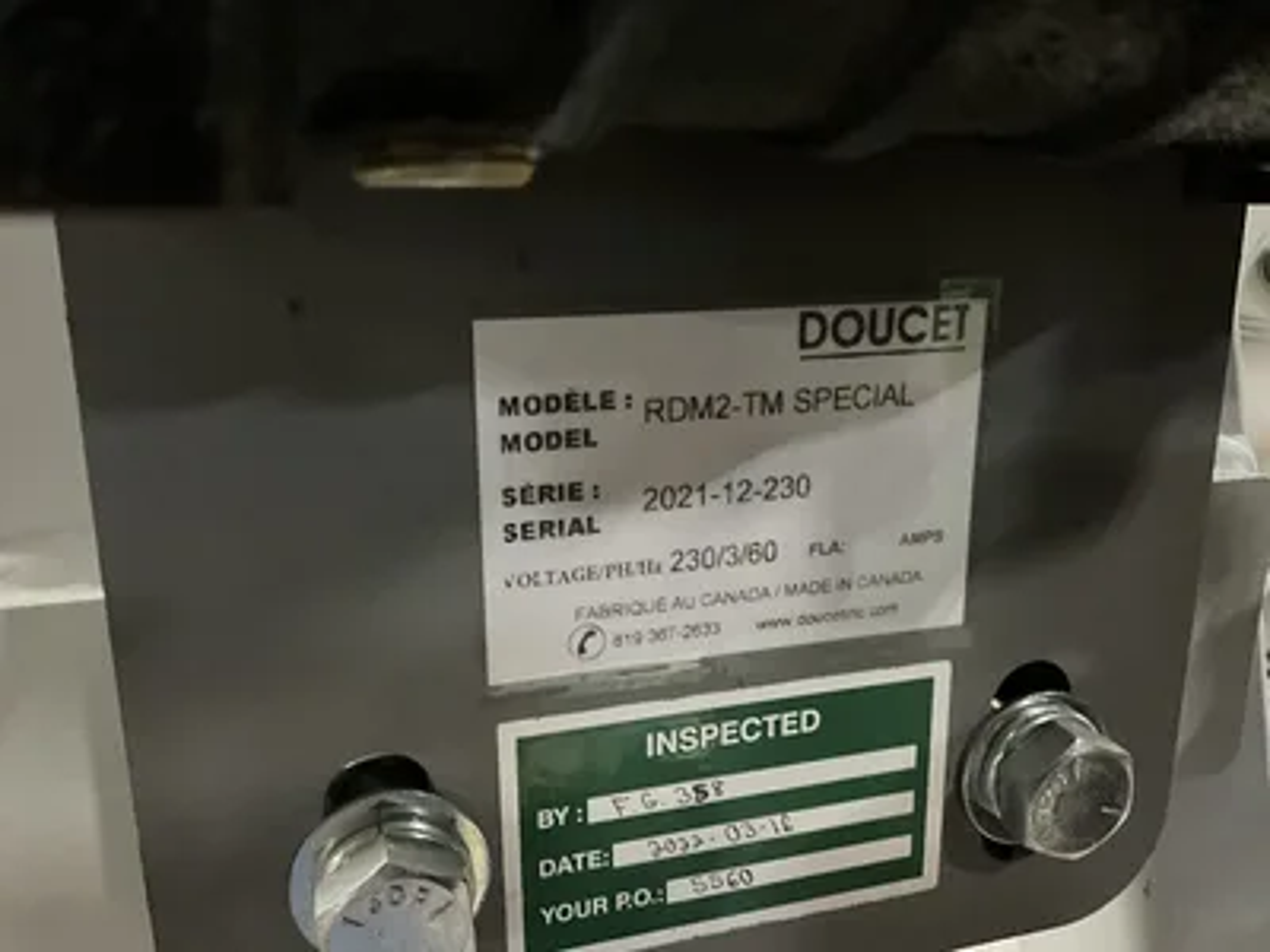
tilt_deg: -15.6
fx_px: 1064
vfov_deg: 48.2
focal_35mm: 29
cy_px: 476
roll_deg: +0.1
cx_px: 635
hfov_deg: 61.7
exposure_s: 1/24
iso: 640
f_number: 1.8
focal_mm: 3
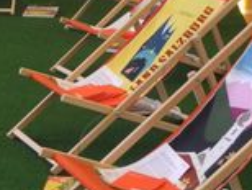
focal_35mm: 136
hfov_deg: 13.9
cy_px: -10
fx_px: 992
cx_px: -83
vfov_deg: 10.8
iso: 400
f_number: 3.2
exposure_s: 1/25
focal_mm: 8.8
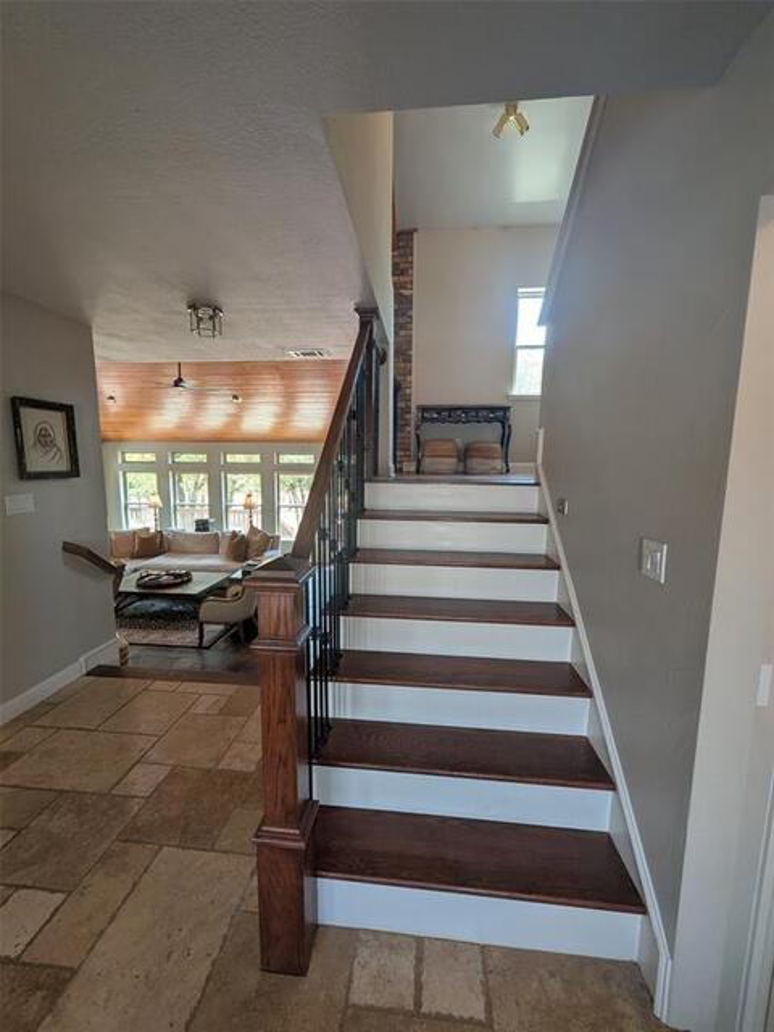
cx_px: 387
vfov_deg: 106.2
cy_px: 516
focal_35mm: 13
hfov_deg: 89.9
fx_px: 388
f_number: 2.2
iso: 45
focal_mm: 1.54
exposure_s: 1/48
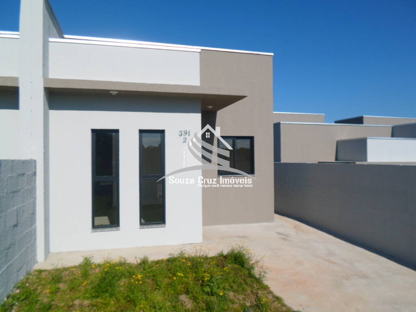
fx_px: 300
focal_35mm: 25
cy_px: 156
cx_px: 208
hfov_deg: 69.4
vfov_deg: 54.9
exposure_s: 1/250
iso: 80
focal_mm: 4.5
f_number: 9.2
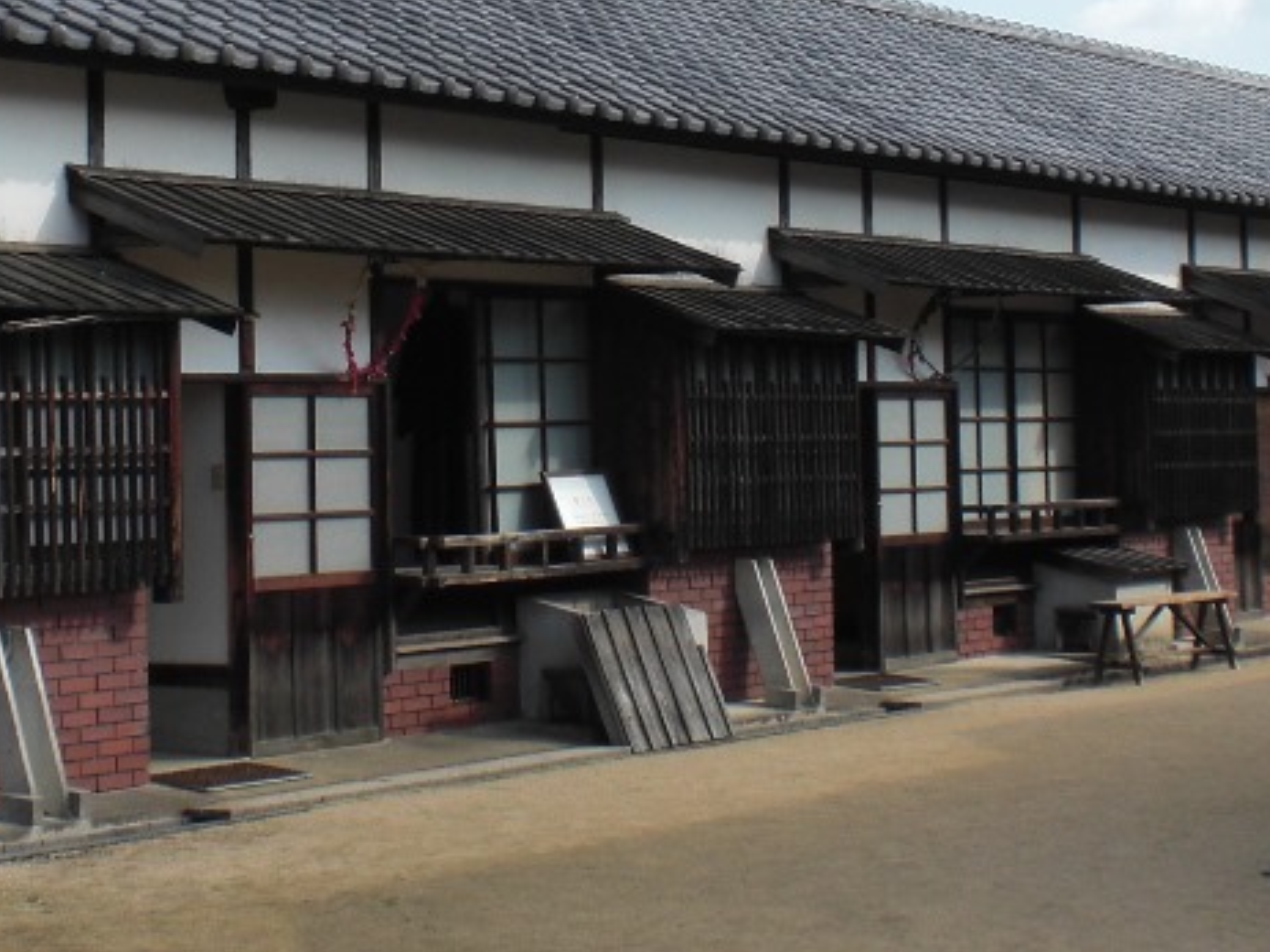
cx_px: 444
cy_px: 296
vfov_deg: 17.5
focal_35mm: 84
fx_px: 3081
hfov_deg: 23.2
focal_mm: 6.3
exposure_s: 1/250
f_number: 5.6
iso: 64
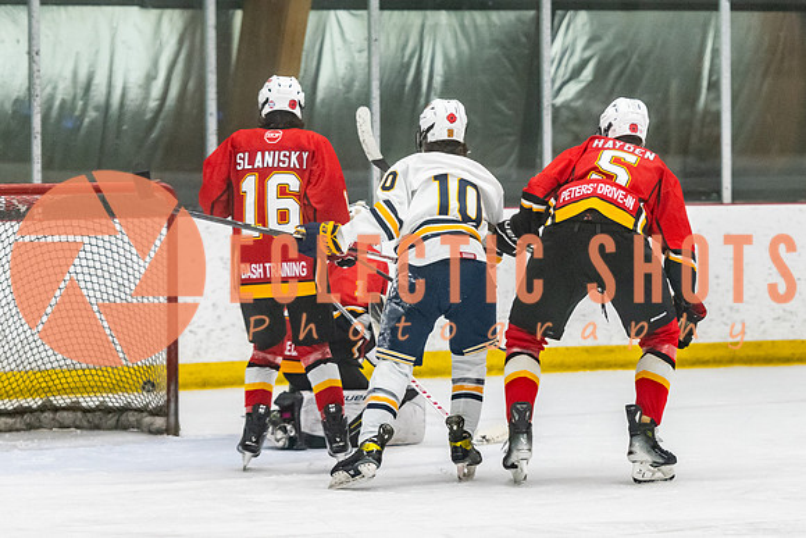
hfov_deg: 9.4
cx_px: 527
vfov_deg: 6.3
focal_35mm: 218
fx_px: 4885
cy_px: 269
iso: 3200
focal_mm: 135
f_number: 2.8
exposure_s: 1/800
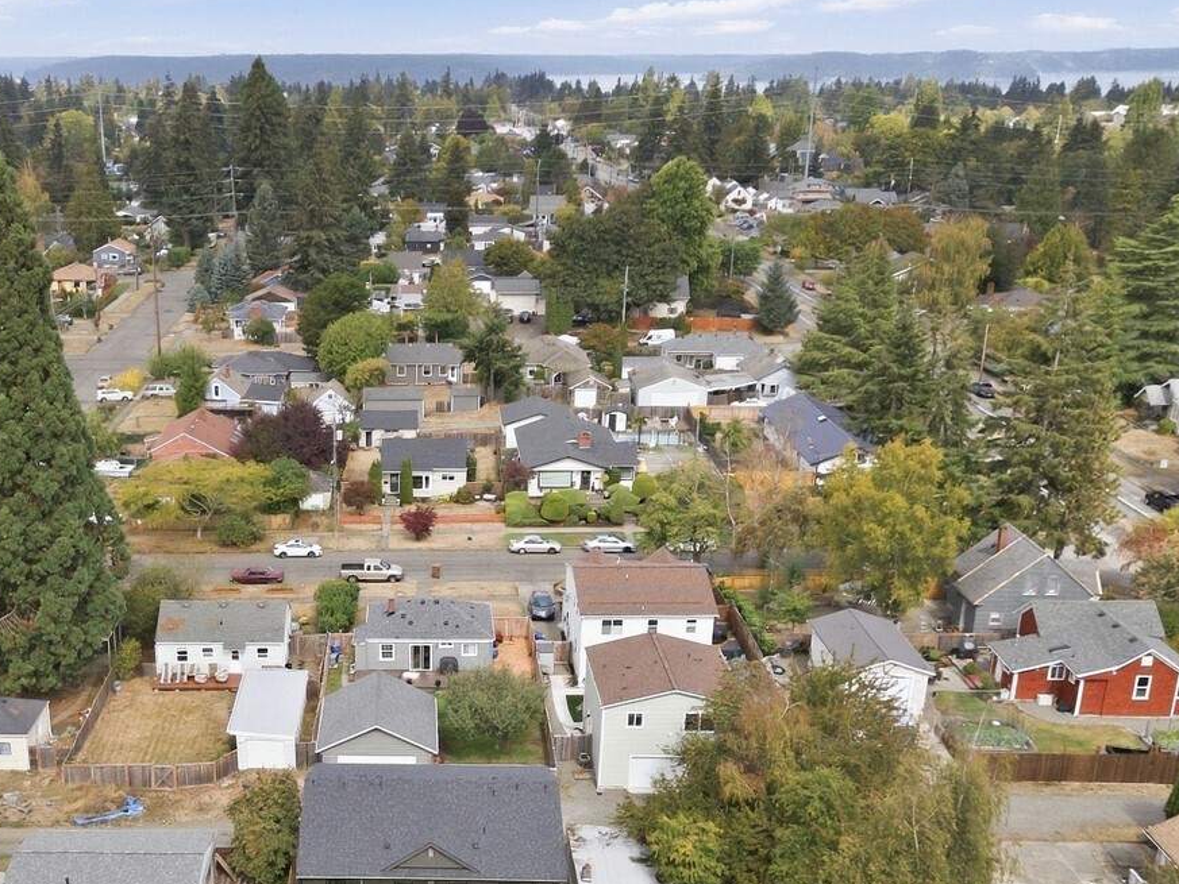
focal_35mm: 44
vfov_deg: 32.0
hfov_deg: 42.2
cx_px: 369
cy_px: 709
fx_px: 1499
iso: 100
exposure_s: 1/2000
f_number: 1.7
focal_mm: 6.7
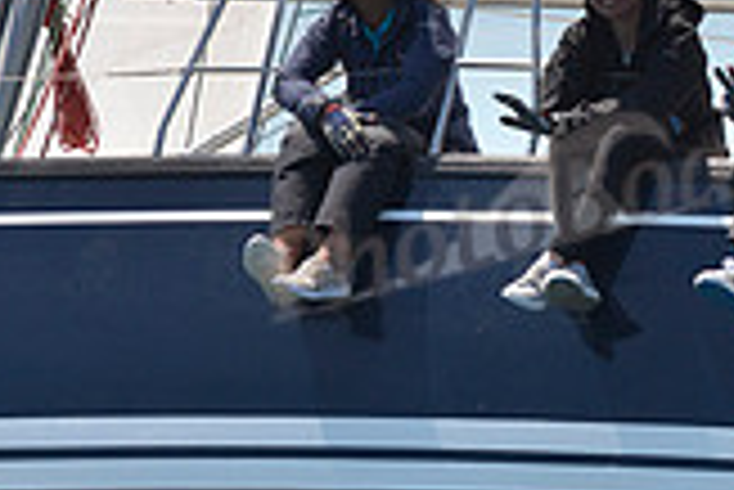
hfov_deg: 8.1
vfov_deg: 5.5
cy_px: 375
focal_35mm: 249
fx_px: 5081
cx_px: 1135
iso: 280
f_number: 7.1
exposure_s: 1/1250
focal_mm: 70
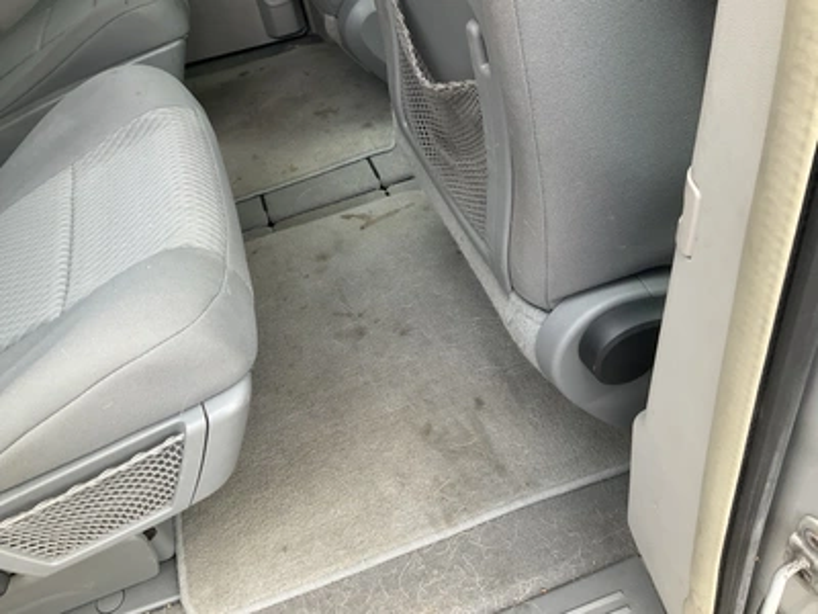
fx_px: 685
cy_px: 307
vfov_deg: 48.2
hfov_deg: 61.7
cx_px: 409
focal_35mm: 29
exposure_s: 1/122
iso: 25
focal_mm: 3
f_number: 1.8
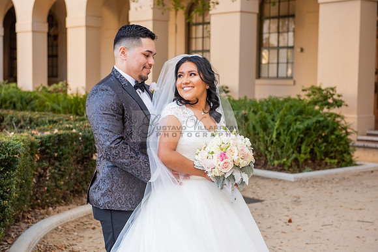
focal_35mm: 62
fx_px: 651
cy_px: 126
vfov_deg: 21.9
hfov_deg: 32.4
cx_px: 189
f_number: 4.5
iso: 640
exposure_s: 1/200
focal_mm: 62
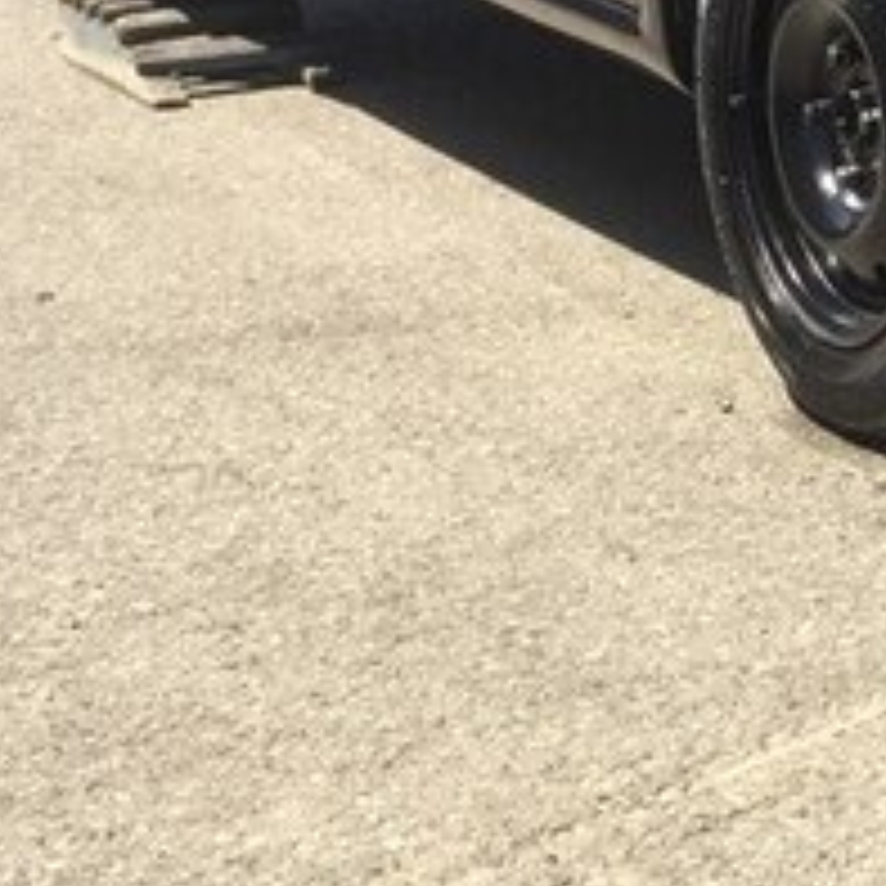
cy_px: -191
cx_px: 1372
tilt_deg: -6.3
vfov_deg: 19.0
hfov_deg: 17.8
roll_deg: +1.8
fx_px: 2490
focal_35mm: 86
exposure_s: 1/1068
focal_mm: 4.15
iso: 32
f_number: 2.2
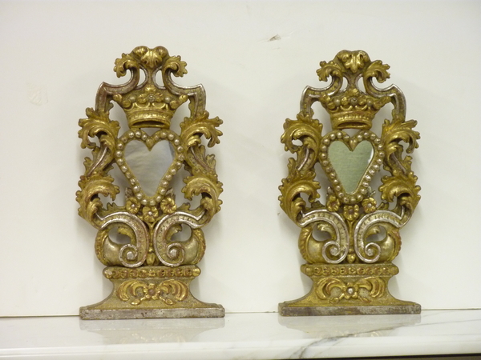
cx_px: 240
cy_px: 180
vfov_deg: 12.5
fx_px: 1654
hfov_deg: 16.6
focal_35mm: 119
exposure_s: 1/15
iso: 400
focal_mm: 19.5
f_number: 4.4
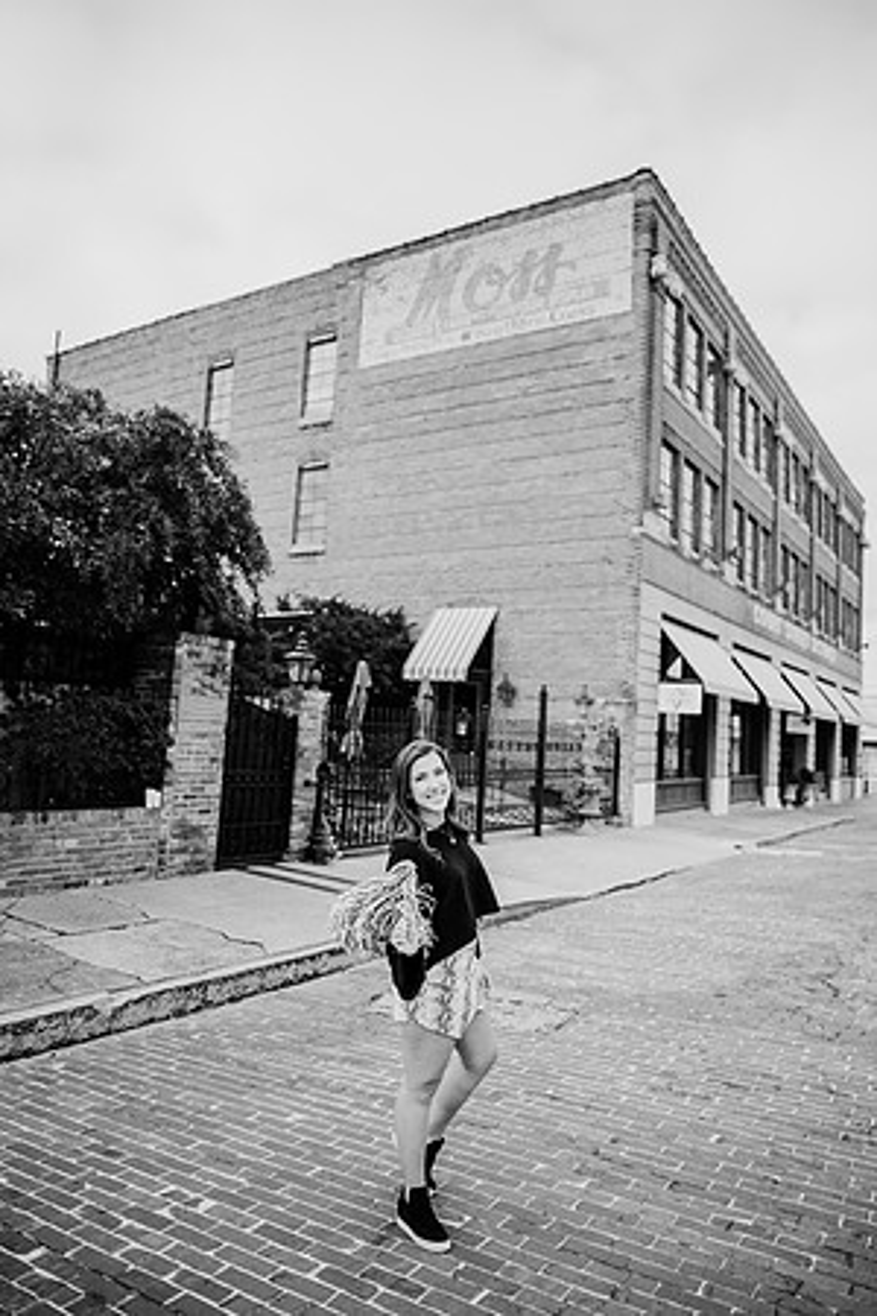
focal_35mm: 24
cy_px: 658
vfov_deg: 73.7
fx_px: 877
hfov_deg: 53.1
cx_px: 438
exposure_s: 1/640
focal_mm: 24
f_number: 2.2
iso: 160
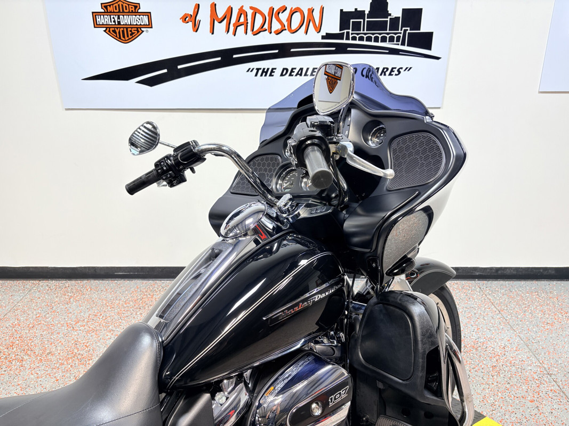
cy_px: 213
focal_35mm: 26
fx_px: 427
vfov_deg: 53.1
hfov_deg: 67.3
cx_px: 284
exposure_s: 1/120
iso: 50
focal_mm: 5.96
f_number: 1.6
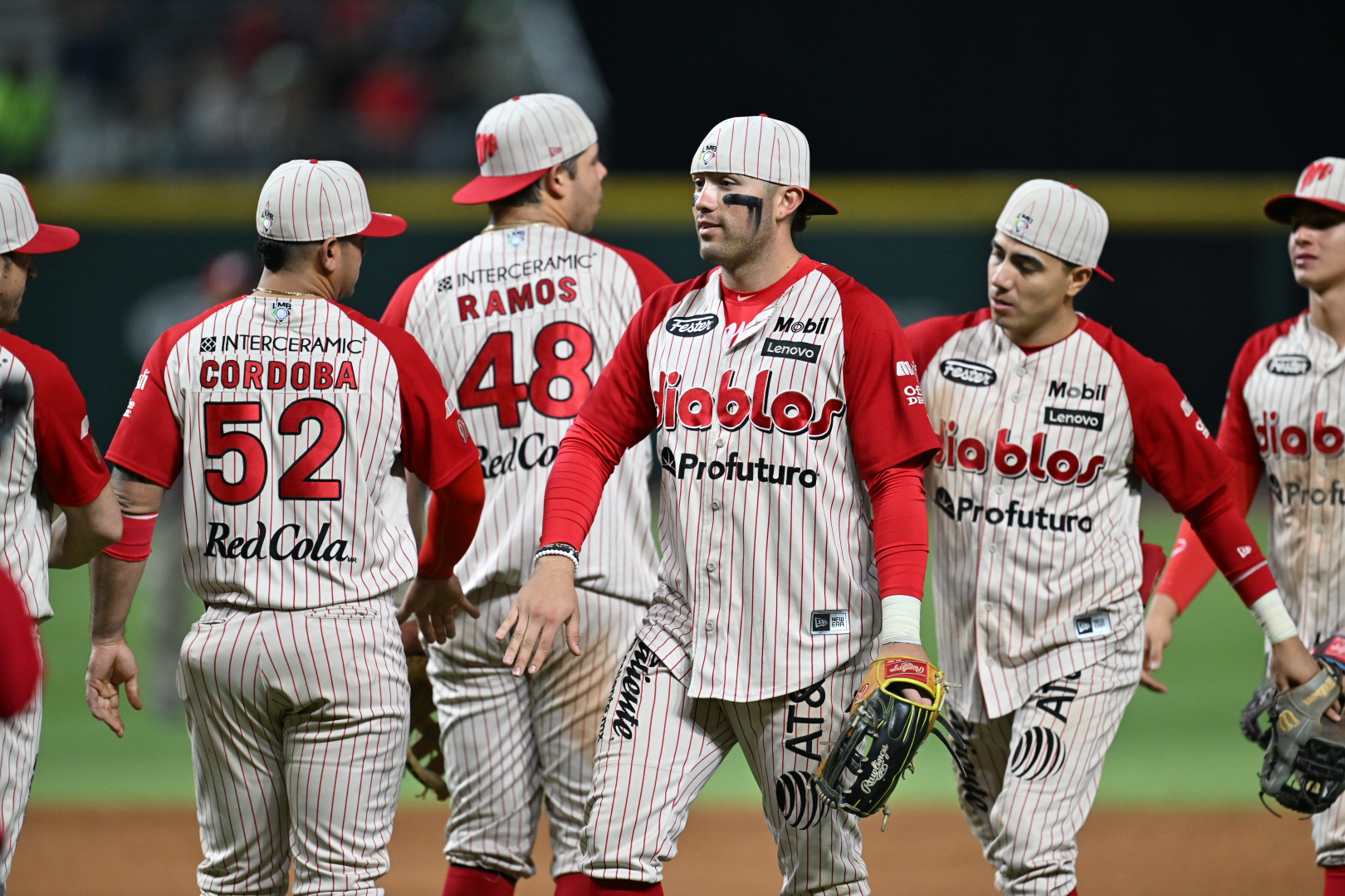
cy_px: 448
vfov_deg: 3.4
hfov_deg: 5.2
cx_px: 672
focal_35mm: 400
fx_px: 14943
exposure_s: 1/1250
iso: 2500
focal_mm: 400
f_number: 2.8
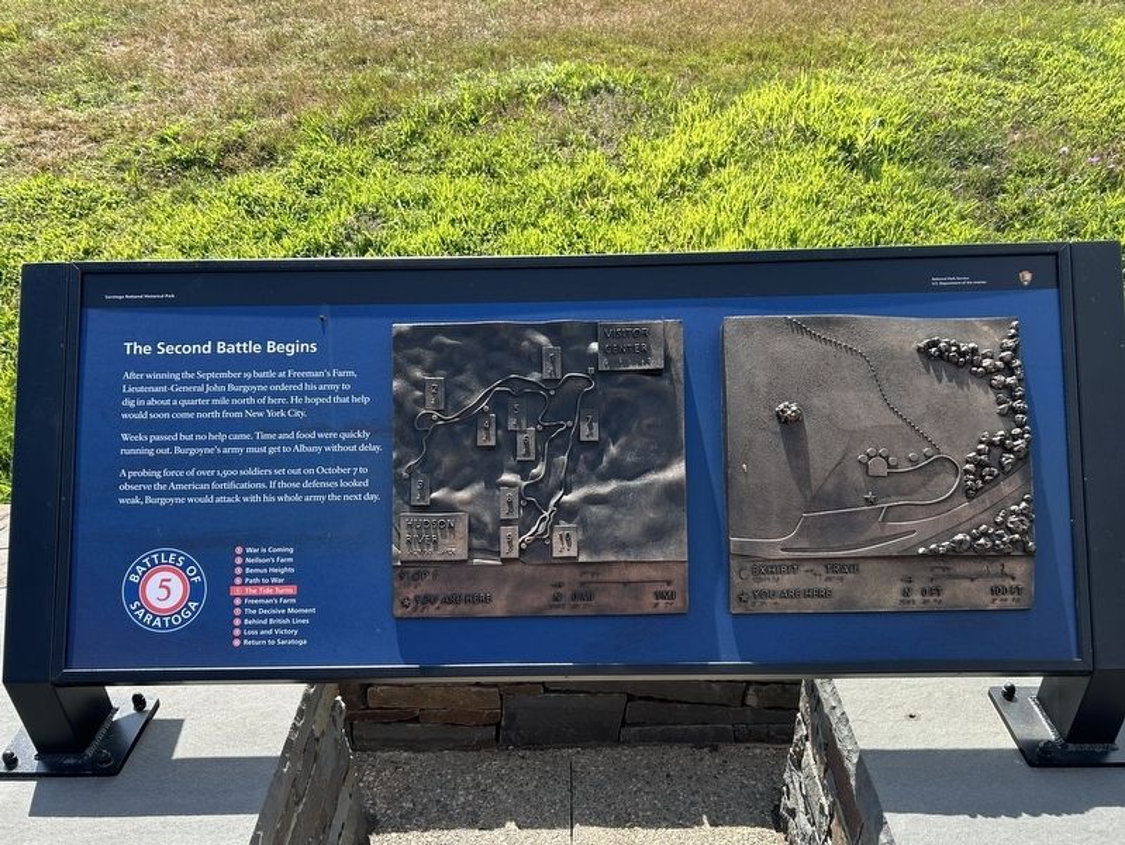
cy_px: 422
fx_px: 845
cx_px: 562
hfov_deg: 67.3
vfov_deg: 53.1
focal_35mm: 26
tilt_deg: -20.3
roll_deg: +2.4
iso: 50
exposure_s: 1/1468
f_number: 1.5
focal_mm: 5.7
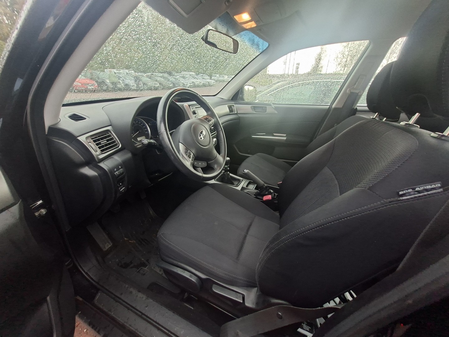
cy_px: 168
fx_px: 169
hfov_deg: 106.2
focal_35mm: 13
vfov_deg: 89.9
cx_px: 224
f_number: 2.2
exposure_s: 1/25
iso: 160
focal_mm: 1.74
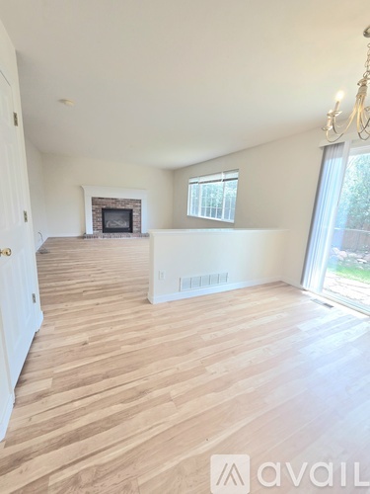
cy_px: 247
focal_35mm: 13
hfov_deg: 89.9
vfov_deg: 106.2
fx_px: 185
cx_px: 185
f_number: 2.2
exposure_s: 1/120
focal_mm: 2.2
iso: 50
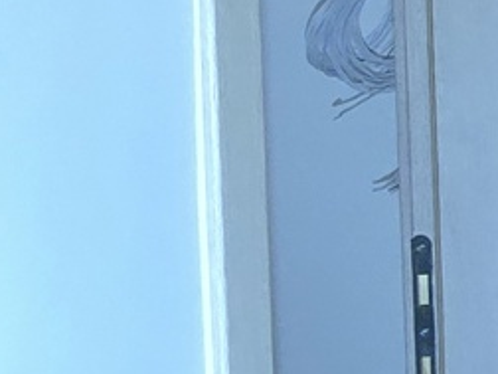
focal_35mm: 99
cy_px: 44
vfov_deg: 14.8
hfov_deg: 14.6
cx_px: 1115
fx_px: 1424
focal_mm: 2.2
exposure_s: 1/60
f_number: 2.2
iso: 640
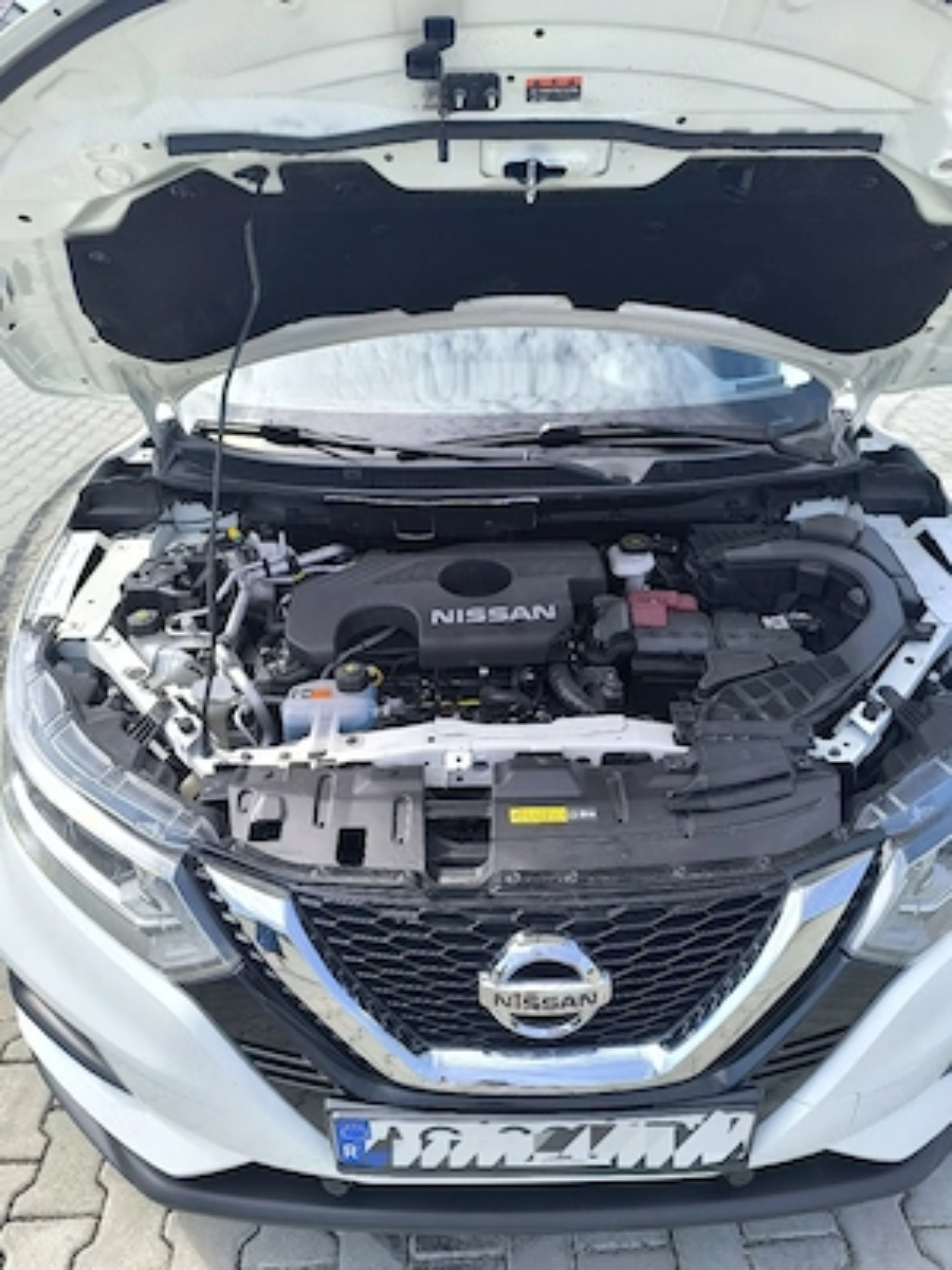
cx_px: 476
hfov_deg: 58.9
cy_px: 635
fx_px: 843
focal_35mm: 23
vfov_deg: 73.9
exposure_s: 1/769
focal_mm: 6.14
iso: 50
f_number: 1.65
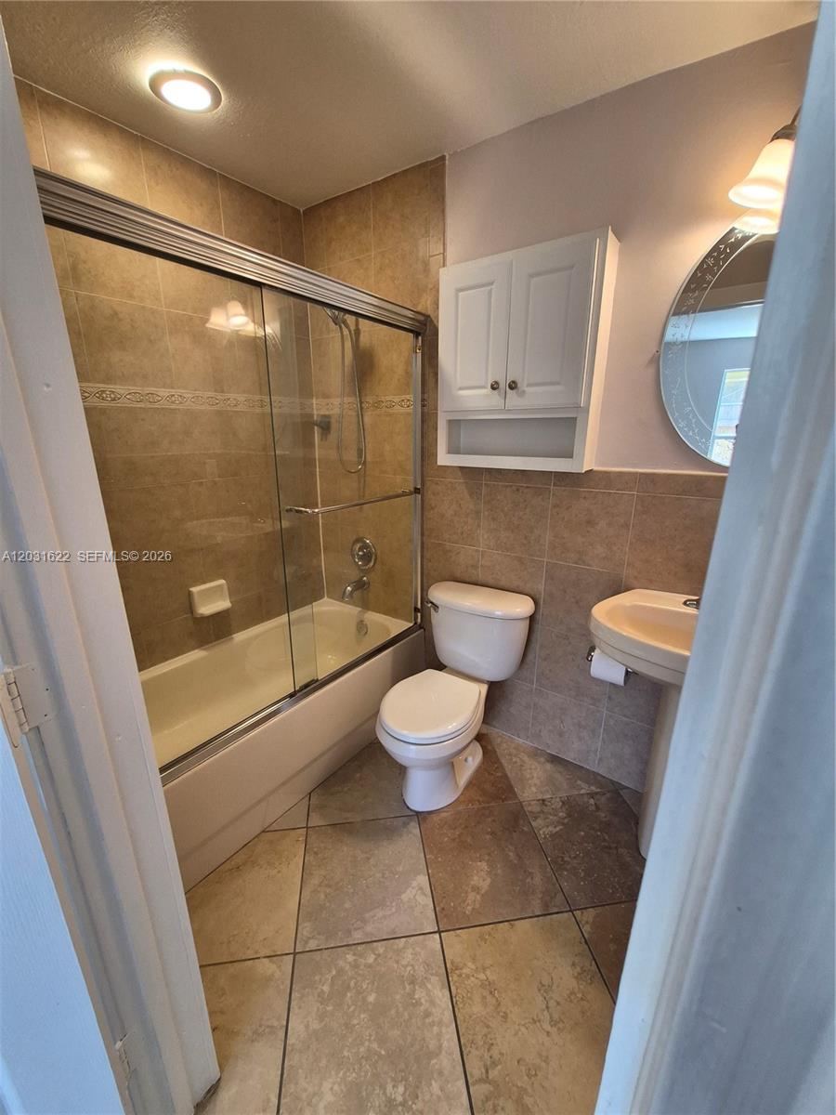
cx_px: 418
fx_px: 419
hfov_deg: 89.9
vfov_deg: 106.2
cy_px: 558
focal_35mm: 13
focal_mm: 1.74
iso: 100
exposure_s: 1/60
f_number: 2.2
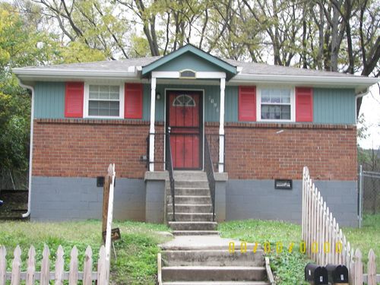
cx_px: 190
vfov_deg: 21.3
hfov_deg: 28.2
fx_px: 757
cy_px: 142
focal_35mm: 69
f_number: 2.8
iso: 50
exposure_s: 1/40
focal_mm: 11.4
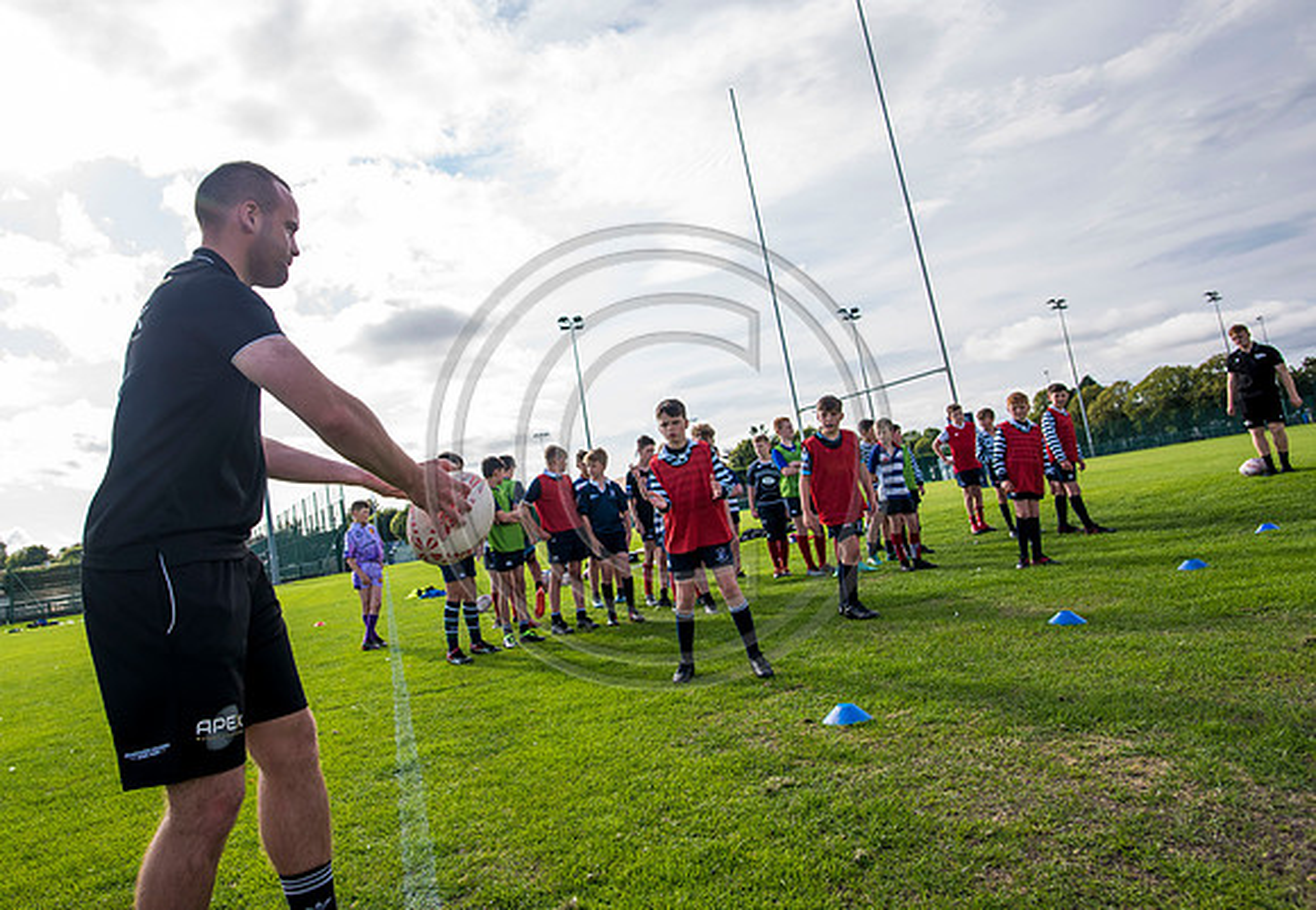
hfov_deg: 73.9
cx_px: 539
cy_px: 390
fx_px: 864
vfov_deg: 55.3
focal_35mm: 23
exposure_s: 1/1250
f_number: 4
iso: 250
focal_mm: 20
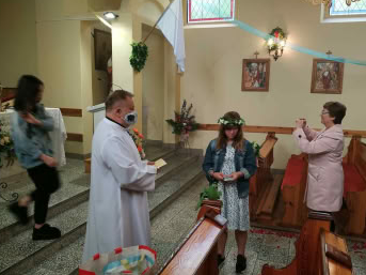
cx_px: 206
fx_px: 296
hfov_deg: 63.2
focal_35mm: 28
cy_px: 129
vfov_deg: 49.7
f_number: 1.9
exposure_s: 1/33
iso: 250
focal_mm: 3.94
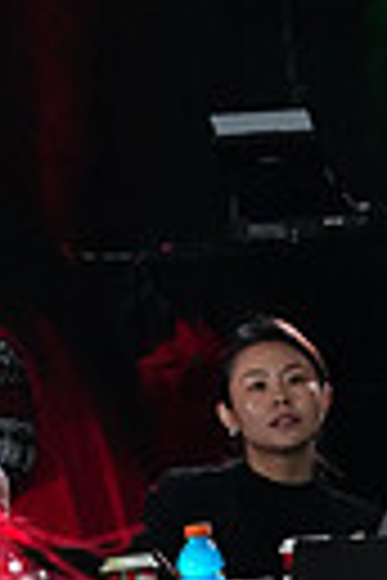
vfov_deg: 2.8
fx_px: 11754
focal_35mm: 729
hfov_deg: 1.9
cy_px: 886
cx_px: -290
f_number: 5.6
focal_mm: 162
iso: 8000
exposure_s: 1/400
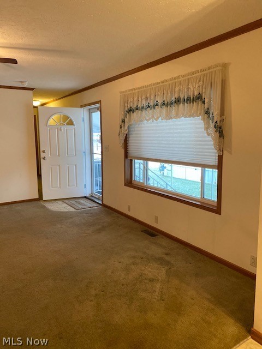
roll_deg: +0.1
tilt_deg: -8.9
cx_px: 131
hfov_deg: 53.1
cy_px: 174
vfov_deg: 67.3
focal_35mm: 26
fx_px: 262
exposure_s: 1/60
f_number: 1.8
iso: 320
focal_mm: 4.25
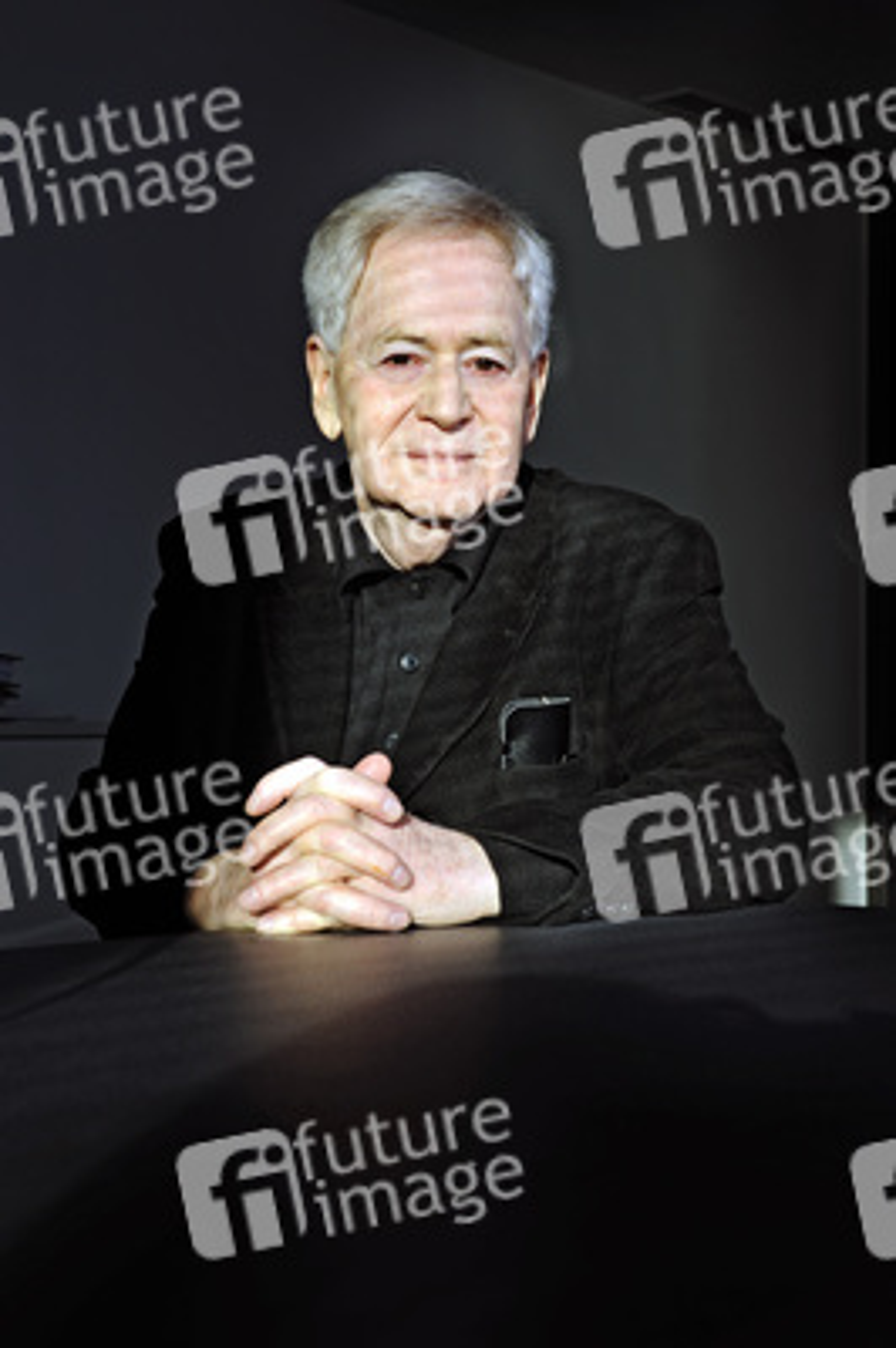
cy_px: 674
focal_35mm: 56
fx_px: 2094
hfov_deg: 24.2
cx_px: 448
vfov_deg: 35.7
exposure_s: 1/200
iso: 400
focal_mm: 56
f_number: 10
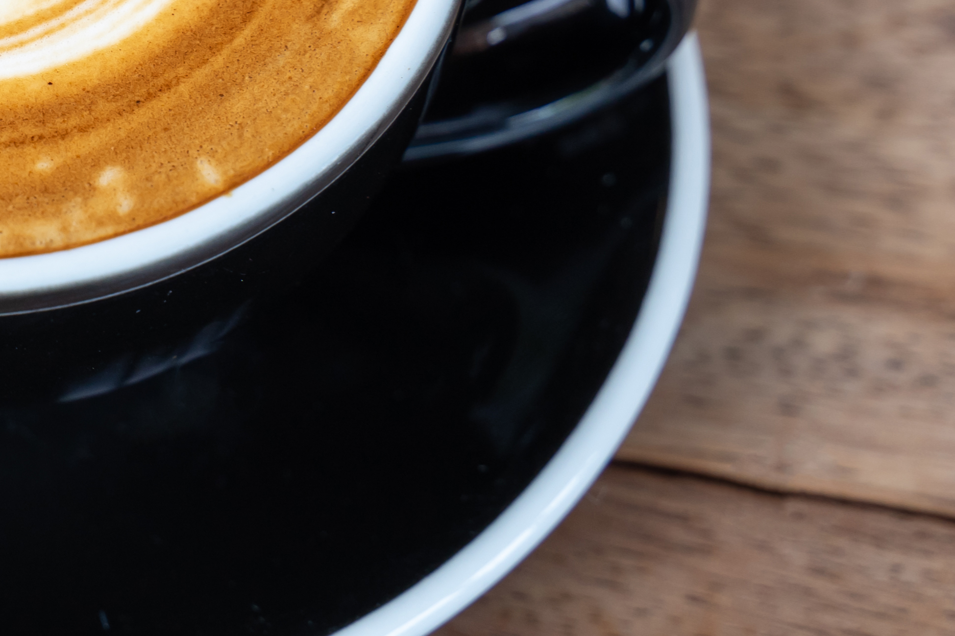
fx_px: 4164
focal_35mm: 157
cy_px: 2
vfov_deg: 8.7
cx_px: -282
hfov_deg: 12.7
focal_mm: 51
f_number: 4.5
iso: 200
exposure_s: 1/100
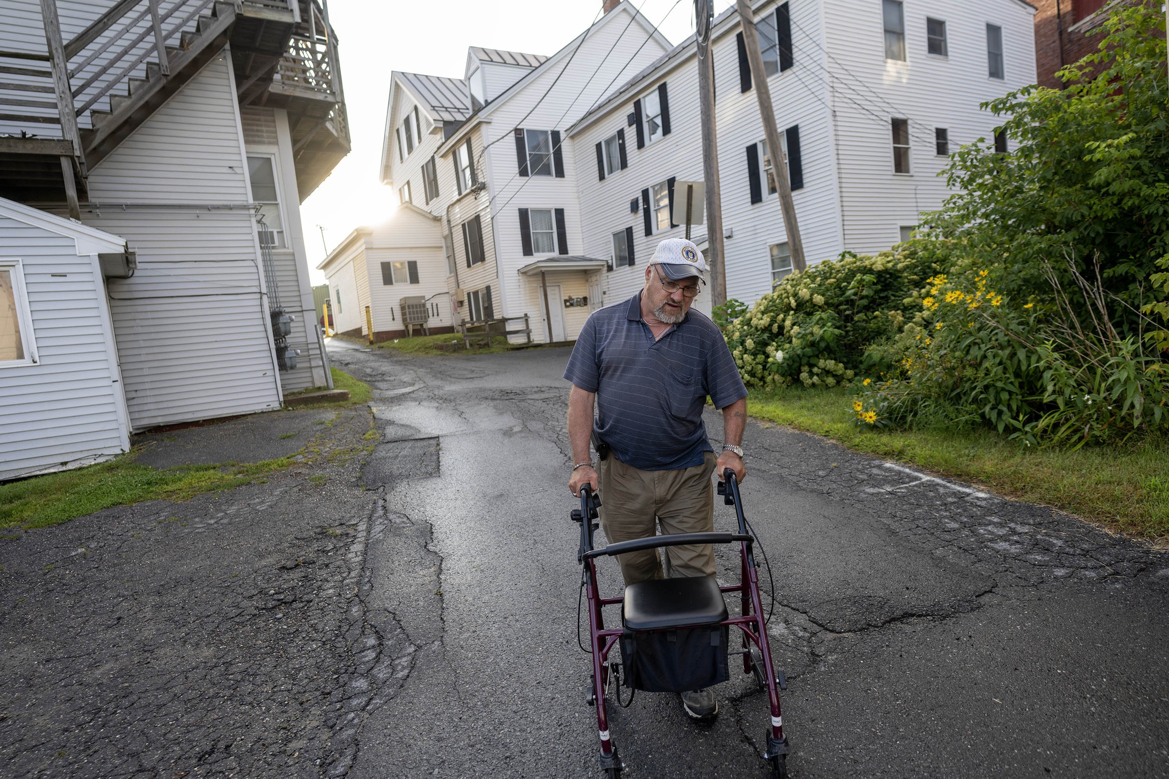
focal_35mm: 20
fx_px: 649
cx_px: 584
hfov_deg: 84.0
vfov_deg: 61.9
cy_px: 390
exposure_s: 1/500
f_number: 2.8
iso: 250
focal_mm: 20
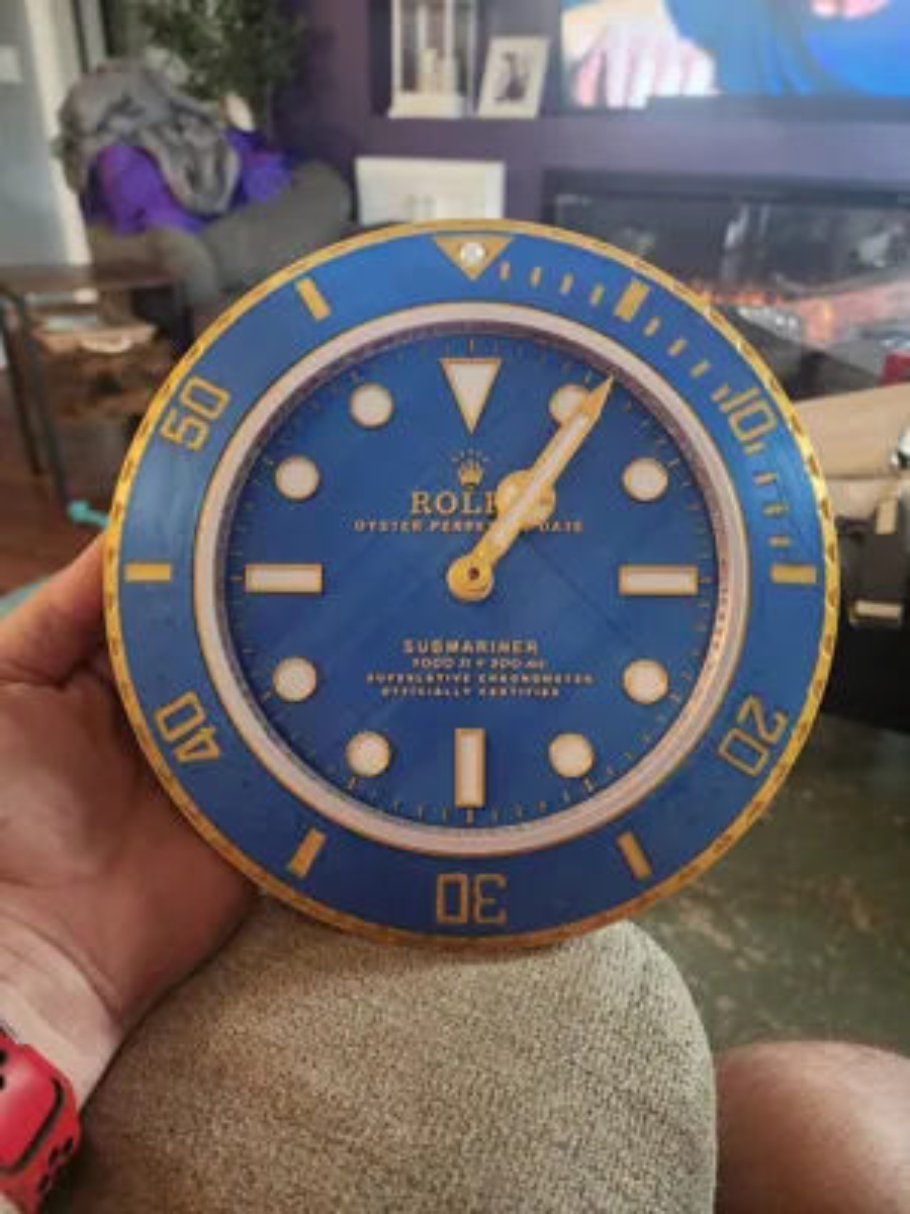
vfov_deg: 73.9
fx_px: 806
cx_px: 455
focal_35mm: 23
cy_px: 607
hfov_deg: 58.9
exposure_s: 1/34
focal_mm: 6.4
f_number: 1.8
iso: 800
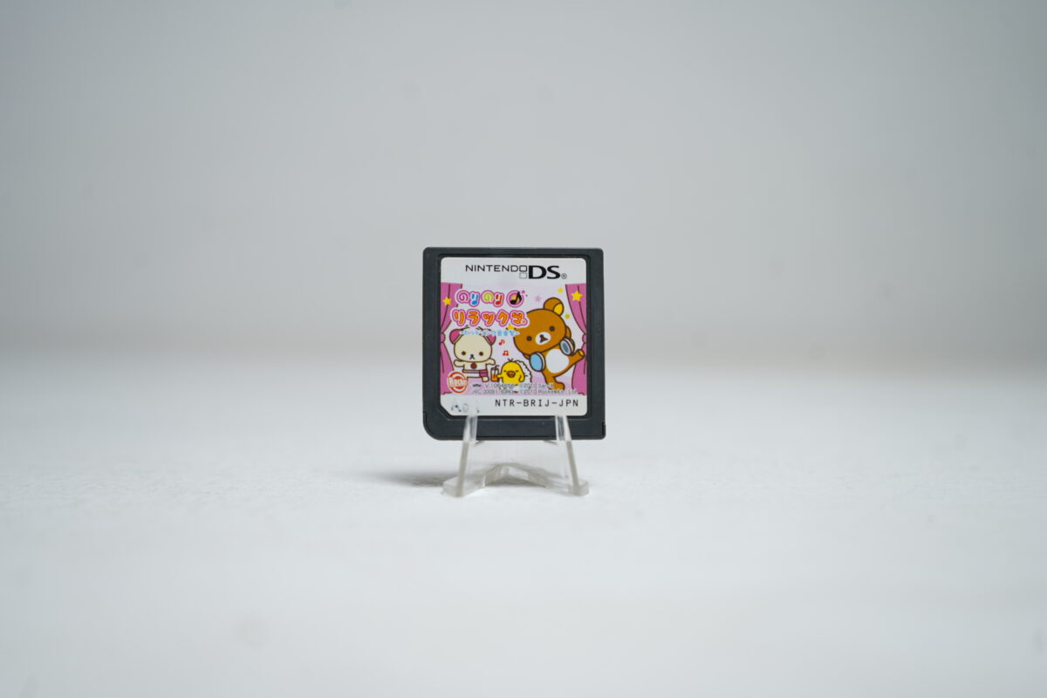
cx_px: 524
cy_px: 349
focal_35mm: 41
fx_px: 1192
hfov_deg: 47.4
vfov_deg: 32.6
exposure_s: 1/13
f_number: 5
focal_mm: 41
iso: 64
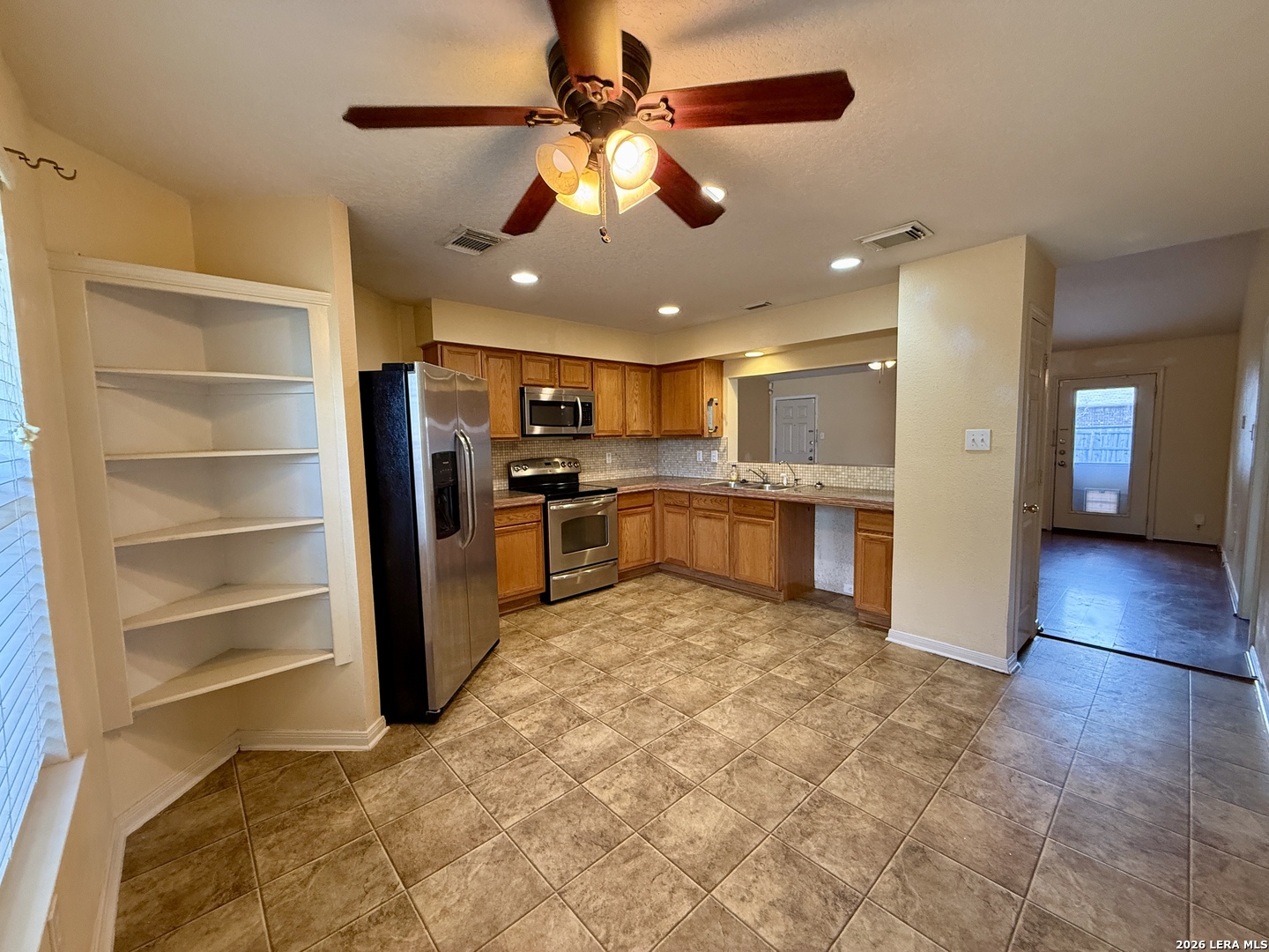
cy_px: 476
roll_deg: +1.1
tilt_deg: -4.5
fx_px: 513
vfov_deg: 85.7
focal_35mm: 14
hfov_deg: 102.1
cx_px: 634
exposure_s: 1/60
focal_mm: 2.22
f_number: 2.2
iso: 400
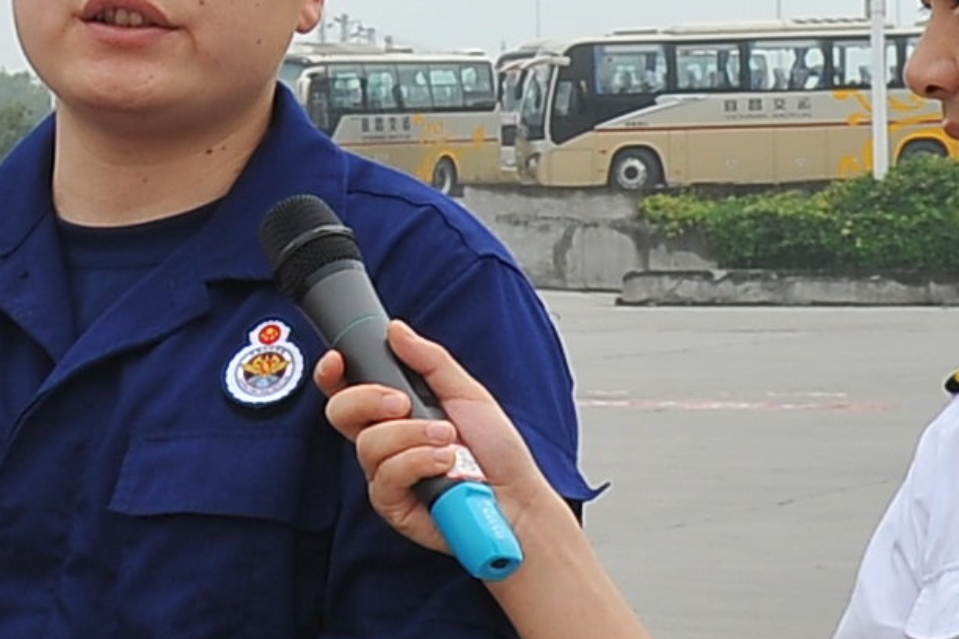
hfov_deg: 11.1
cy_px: 96
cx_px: -278
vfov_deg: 7.6
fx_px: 4820
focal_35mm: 181
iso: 200
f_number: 16
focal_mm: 26
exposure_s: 1/160
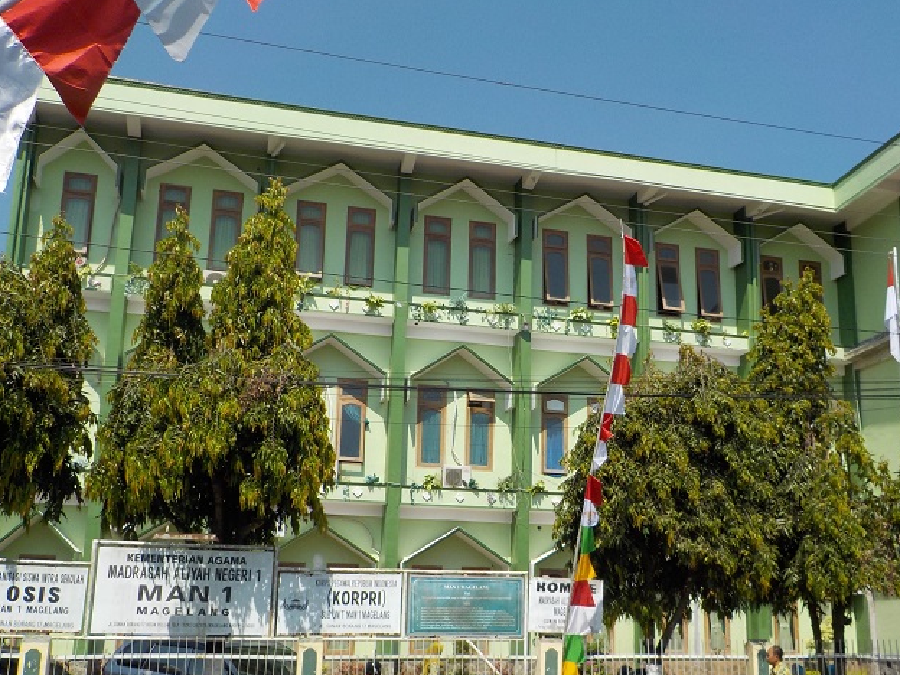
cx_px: 539
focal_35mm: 37
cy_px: 400
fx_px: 962
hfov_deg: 49.8
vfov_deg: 38.5
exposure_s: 1/1250
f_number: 3.3
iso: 125
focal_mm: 4.1
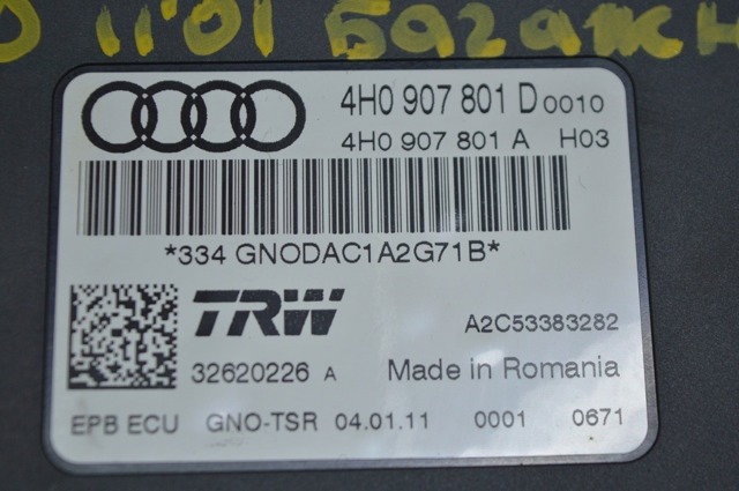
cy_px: 246
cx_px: 370
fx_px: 1691
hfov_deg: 24.6
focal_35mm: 82
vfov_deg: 16.5
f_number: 5.6
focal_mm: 55
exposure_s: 1/125
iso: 400
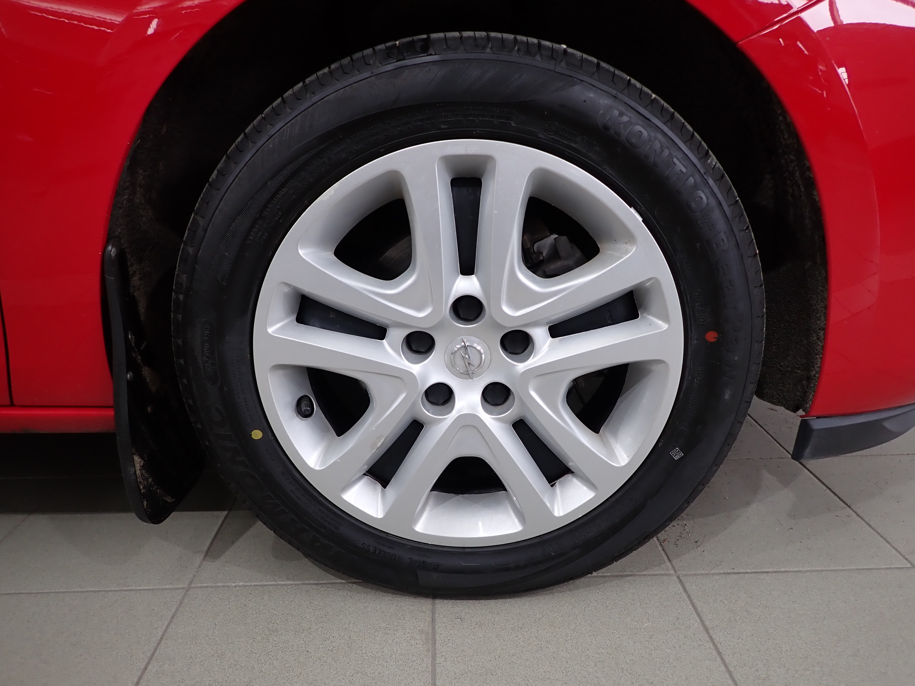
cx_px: 458
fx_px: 661
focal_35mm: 25
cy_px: 343
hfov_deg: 69.4
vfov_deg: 54.9
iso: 125
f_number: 2
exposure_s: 1/60
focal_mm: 4.5
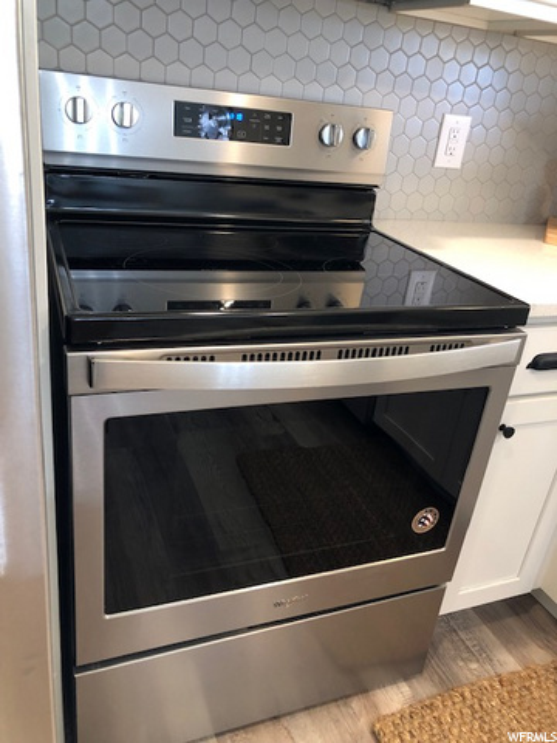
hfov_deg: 49.7
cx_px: 278
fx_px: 601
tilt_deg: -24.4
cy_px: 372
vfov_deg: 63.4
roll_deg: -9.9
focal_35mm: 28
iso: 40
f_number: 1.8
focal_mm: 3.99
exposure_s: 1/15
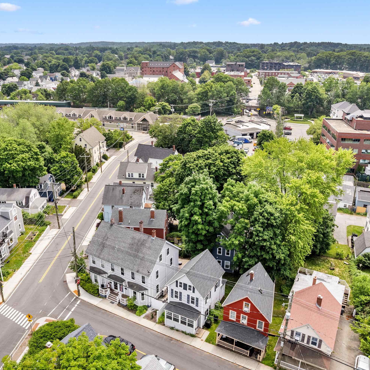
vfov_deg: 55.6
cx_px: 174
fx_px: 351
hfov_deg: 55.6
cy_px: 183
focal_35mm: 29
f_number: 2.8
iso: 100
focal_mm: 8.38
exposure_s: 1/100
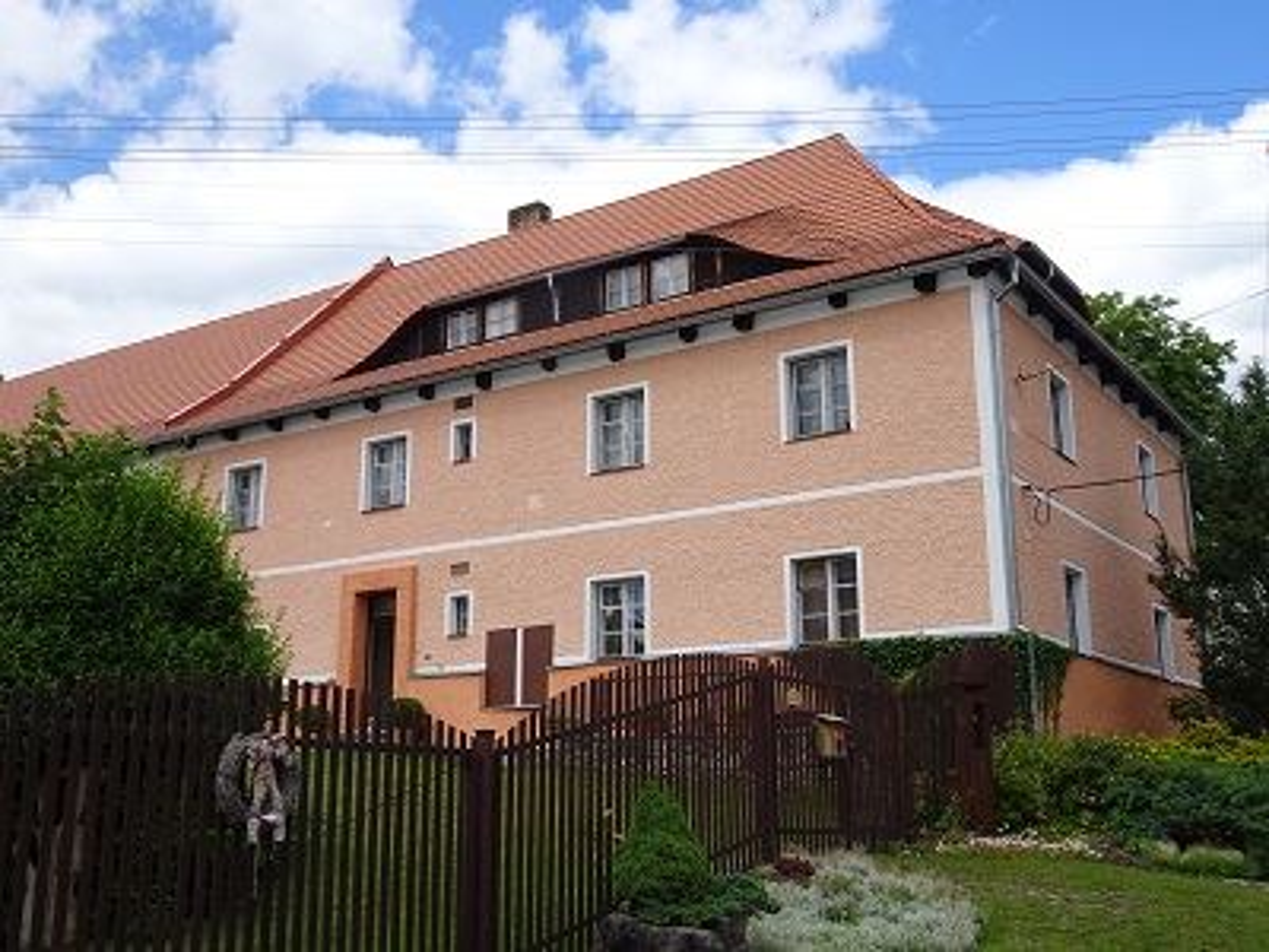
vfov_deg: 40.7
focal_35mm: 35
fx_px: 1283
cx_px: 634
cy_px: 476
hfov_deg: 52.6
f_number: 4
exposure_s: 1/640
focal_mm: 5.98
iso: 80
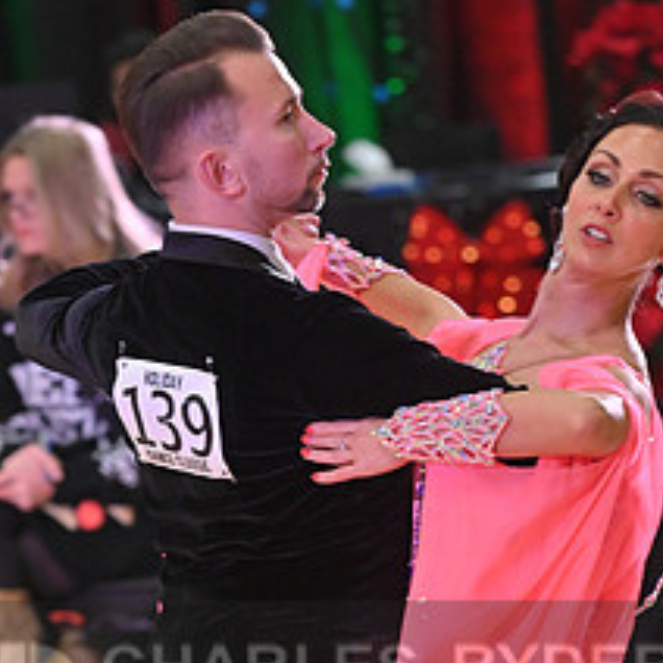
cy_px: 707
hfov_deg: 4.9
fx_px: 7823
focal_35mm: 361
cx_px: 296
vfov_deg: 4.8
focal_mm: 155
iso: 3200
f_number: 5
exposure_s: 1/400
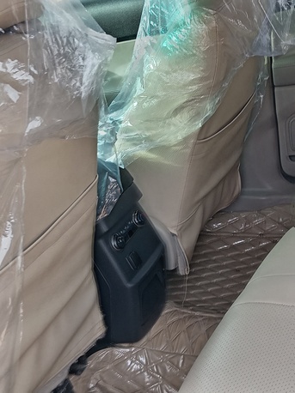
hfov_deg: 27.0
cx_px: 148
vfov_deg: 35.6
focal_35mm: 54
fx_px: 614
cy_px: 196
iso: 141
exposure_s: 1/50
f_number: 1.8
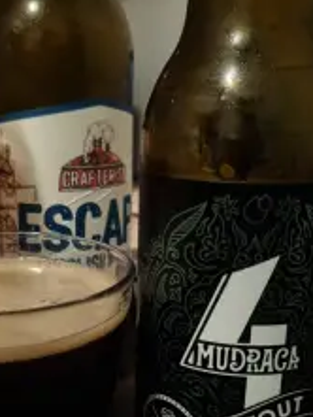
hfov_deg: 30.6
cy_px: 268
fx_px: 566
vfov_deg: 40.1
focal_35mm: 47
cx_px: 92
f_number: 1.8
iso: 1600
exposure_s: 1/4
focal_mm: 5.4
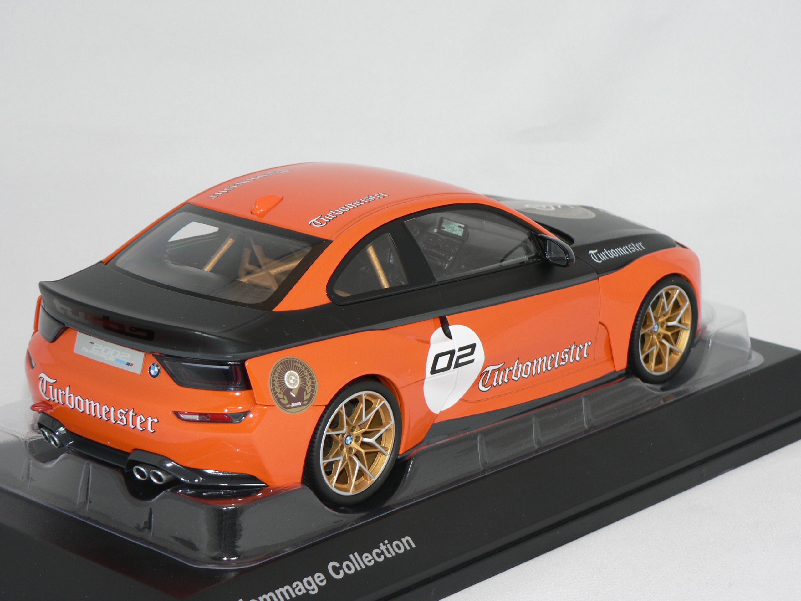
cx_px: 400
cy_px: 300
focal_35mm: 95
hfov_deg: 20.7
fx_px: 2198
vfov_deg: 15.6
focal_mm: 15.8
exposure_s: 1/60
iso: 80
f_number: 3.2
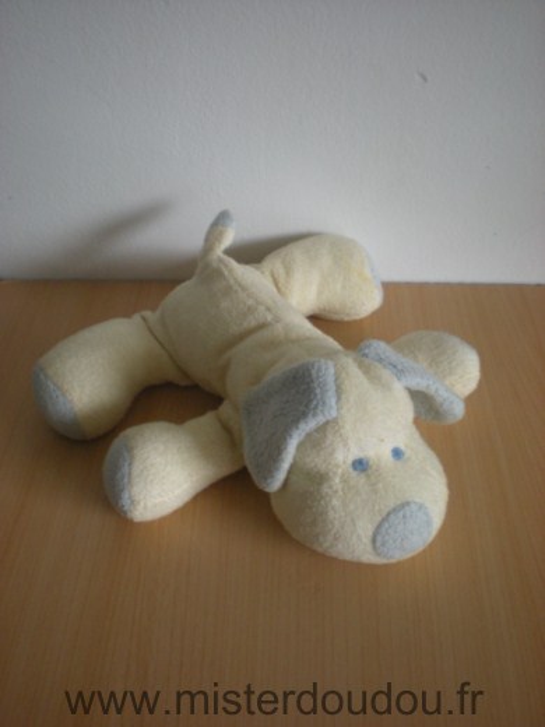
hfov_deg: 37.7
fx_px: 798
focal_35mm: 38
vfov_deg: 49.0
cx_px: 272
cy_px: 364
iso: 200
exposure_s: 1/17.4
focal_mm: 6.3
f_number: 3.1
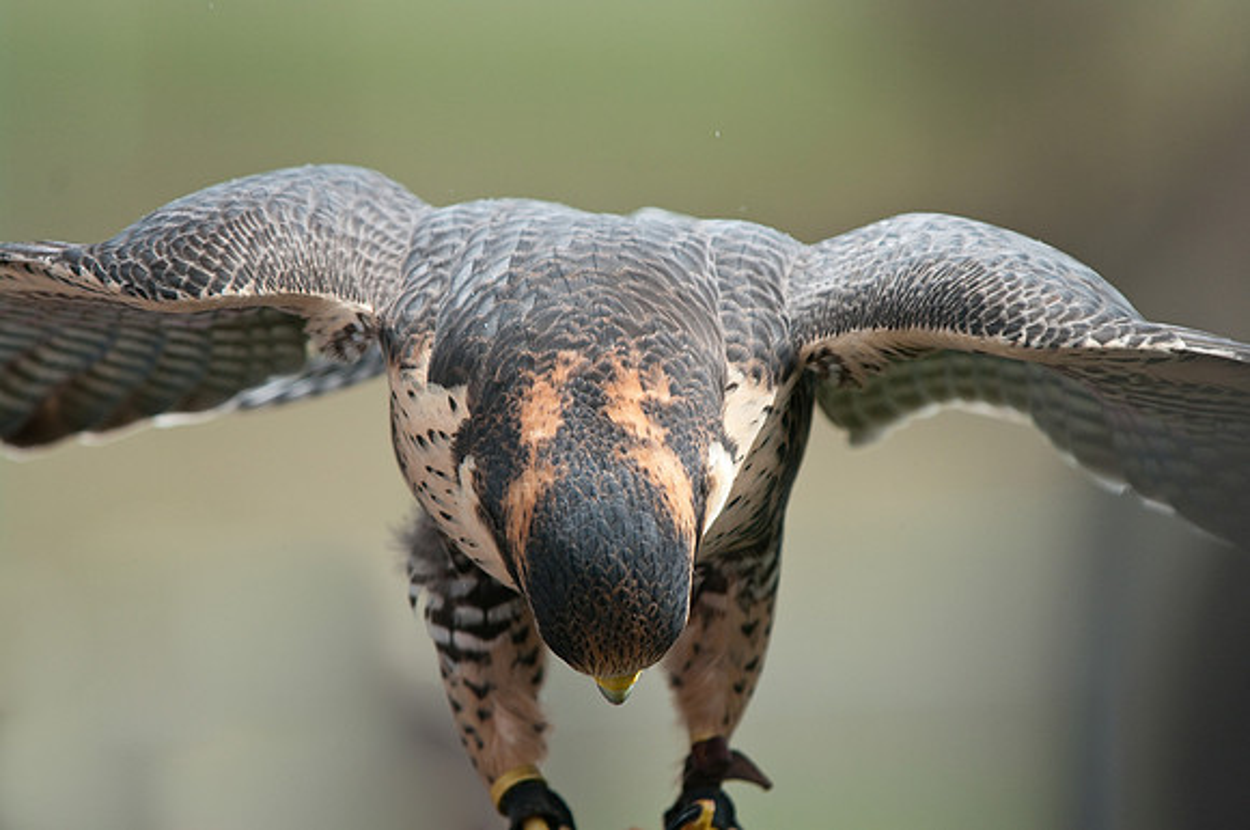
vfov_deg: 3.0
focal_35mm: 450
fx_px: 15603
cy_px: 415
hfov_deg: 4.6
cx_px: 625
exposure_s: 1/1600
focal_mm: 300
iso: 400
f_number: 5.6
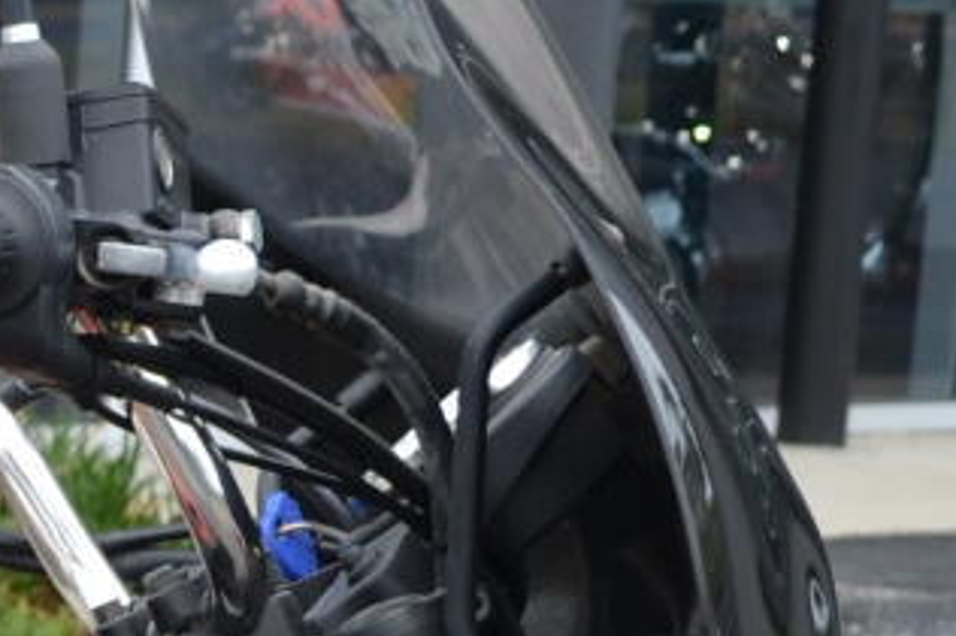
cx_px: -980
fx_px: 5544
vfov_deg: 6.4
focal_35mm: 209
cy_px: 1113
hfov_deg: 9.2
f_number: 5.6
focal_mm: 22
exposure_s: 1/125
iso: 110
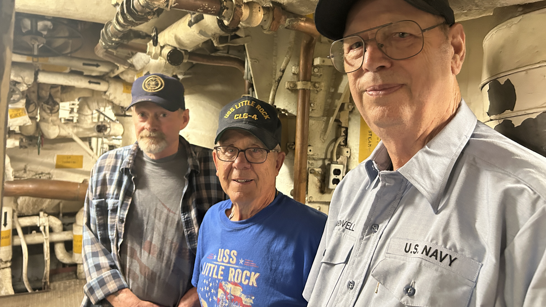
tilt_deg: -3.3
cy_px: 137
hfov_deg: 66.1
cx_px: 268
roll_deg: -3.0
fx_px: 420
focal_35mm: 29
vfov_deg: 40.1
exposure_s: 1/30
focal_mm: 5.7
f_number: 1.5
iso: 800
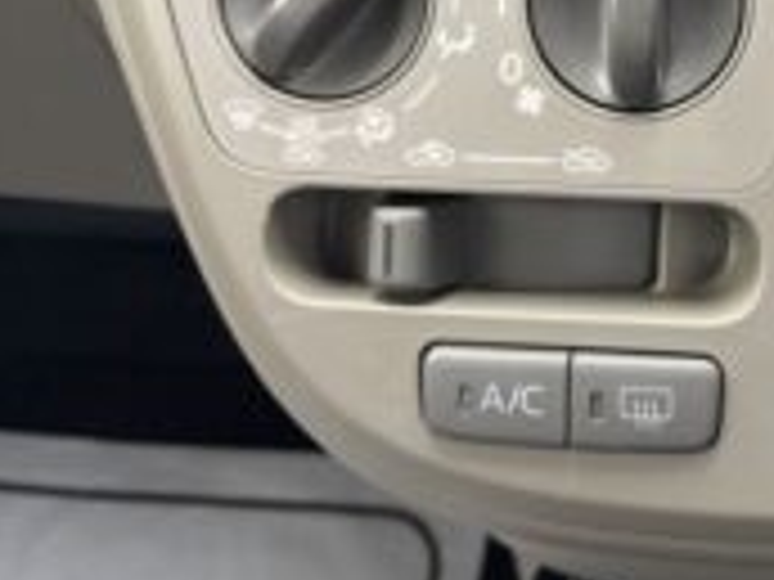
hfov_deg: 34.1
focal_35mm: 53
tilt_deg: -28.4
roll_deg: -0.7
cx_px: 702
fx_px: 1185
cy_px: 38
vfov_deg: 26.4
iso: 250
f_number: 1.6
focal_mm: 5.96
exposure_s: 1/50
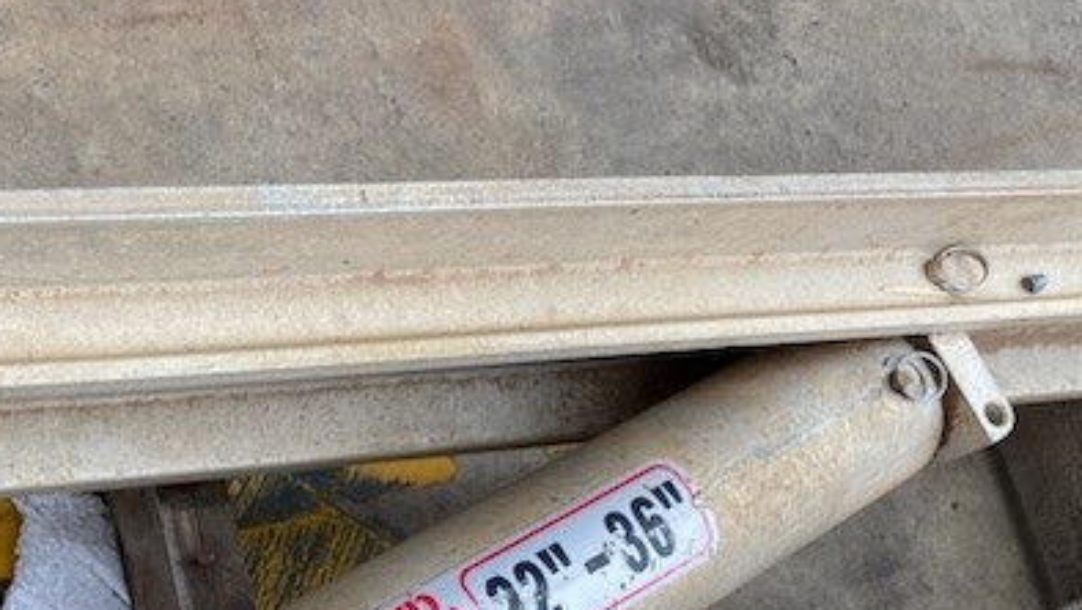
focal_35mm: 46
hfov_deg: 42.9
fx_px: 1320
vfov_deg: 25.2
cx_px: 250
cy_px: 558
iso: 32
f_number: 1.8
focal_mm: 4.25
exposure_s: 1/122
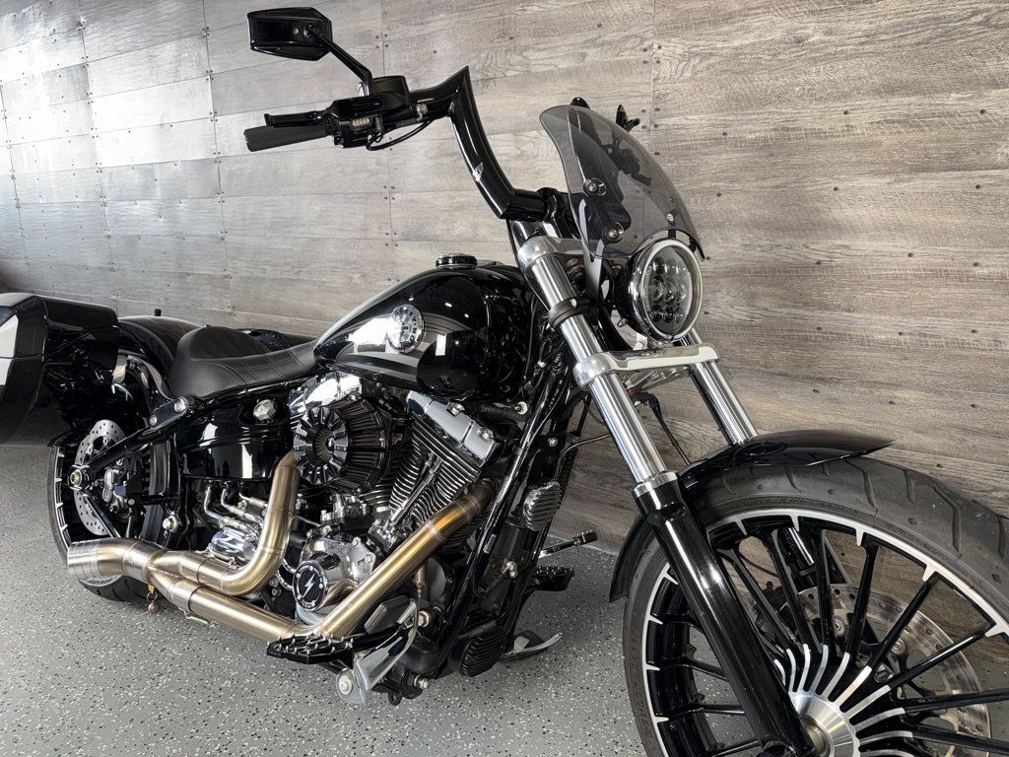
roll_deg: +0.3
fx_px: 700
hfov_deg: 71.6
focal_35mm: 24
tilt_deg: -12.2
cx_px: 504
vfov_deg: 56.8
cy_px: 378
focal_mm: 6.76
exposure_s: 1/30
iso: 64
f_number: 1.78
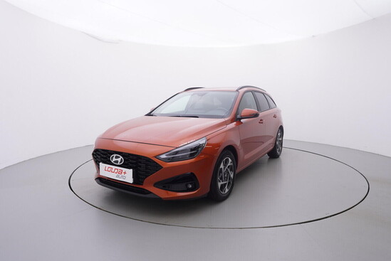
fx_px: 245
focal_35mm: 22
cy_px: 130
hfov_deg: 77.3
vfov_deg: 56.2
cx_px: 196
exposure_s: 1/80
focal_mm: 15
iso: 200
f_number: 5
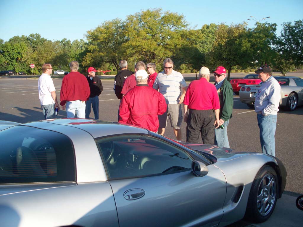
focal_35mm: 47
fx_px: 411
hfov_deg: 40.4
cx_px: 152
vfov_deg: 30.9
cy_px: 114
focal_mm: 9.86
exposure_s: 1/500
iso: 64
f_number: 2.9
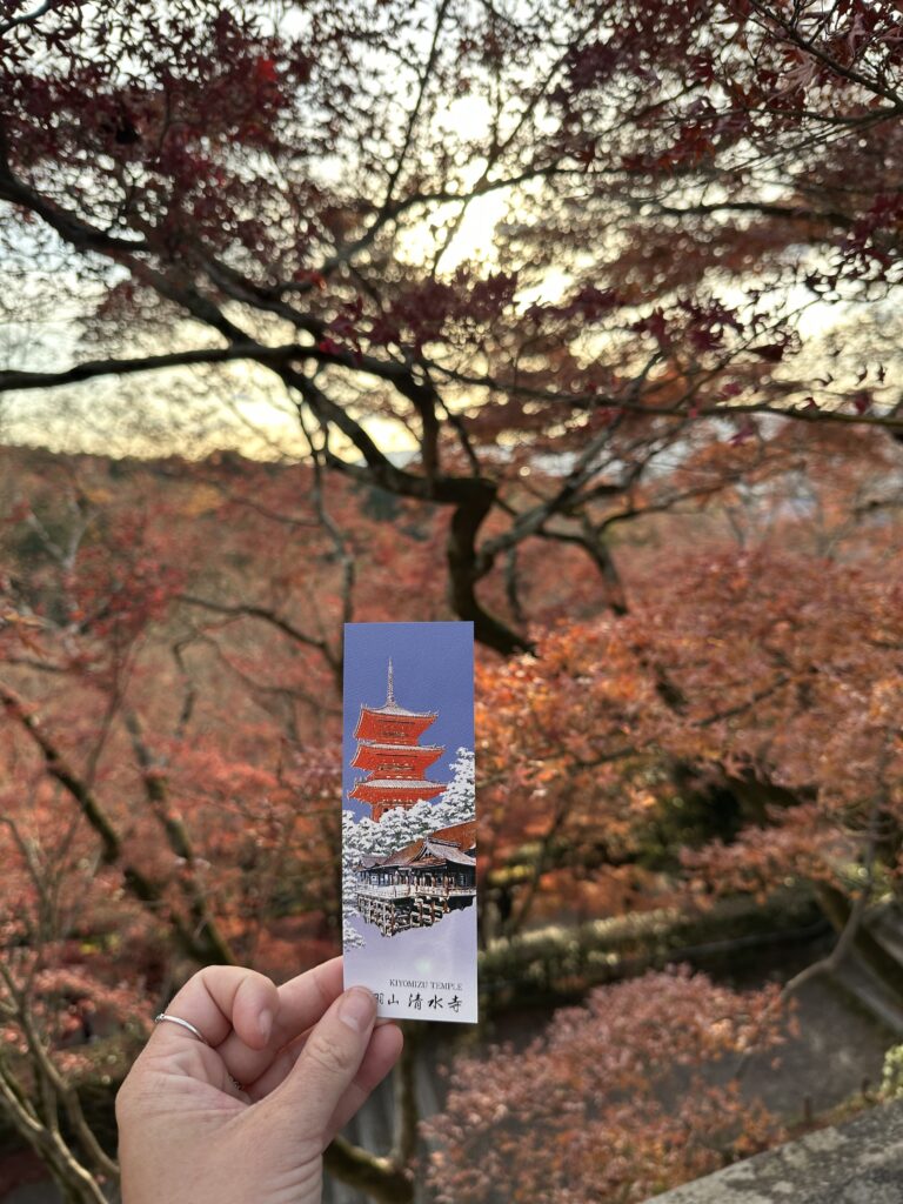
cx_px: 452
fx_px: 835
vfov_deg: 71.6
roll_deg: +1.7
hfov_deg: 56.8
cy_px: 602
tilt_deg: -9.7
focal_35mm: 24
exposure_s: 1/704
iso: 80
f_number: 1.78
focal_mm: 6.86
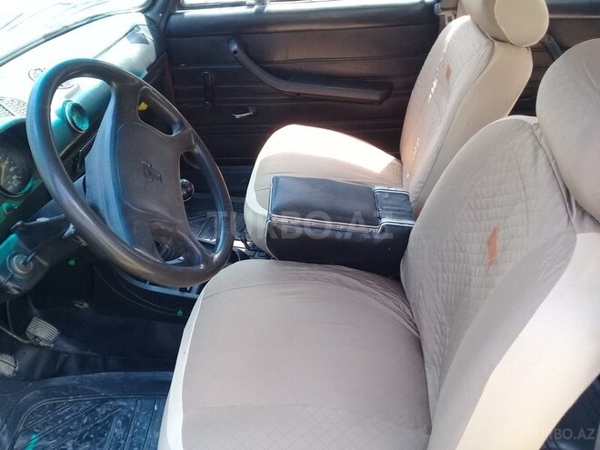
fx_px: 537
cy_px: 225
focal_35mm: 31
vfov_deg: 45.4
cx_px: 300
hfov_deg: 58.4
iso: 80
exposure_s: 1/100
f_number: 2.2
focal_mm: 3.3
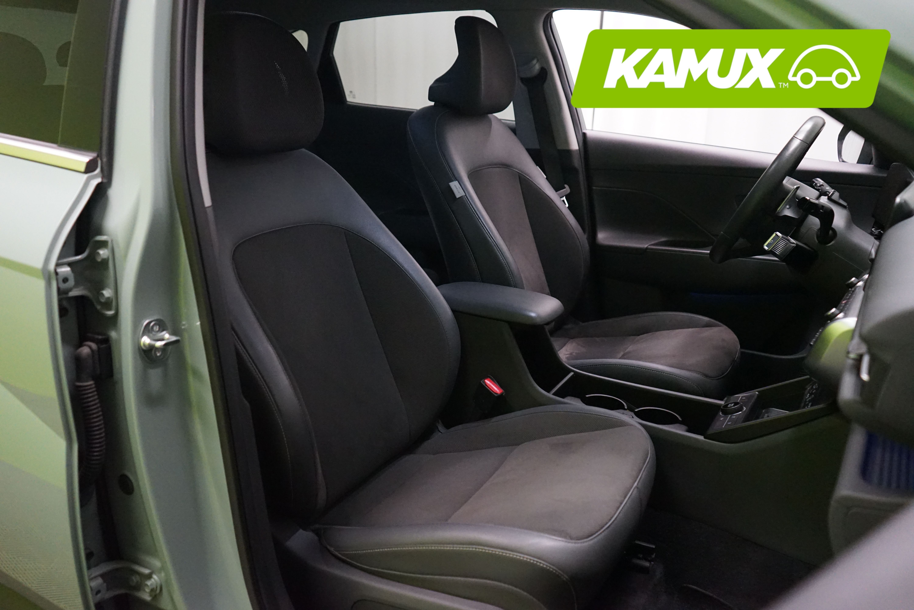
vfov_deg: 46.4
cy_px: 305
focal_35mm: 28
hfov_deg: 65.5
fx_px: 711
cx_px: 457
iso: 6400
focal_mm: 28
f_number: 3.5
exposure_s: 1/125
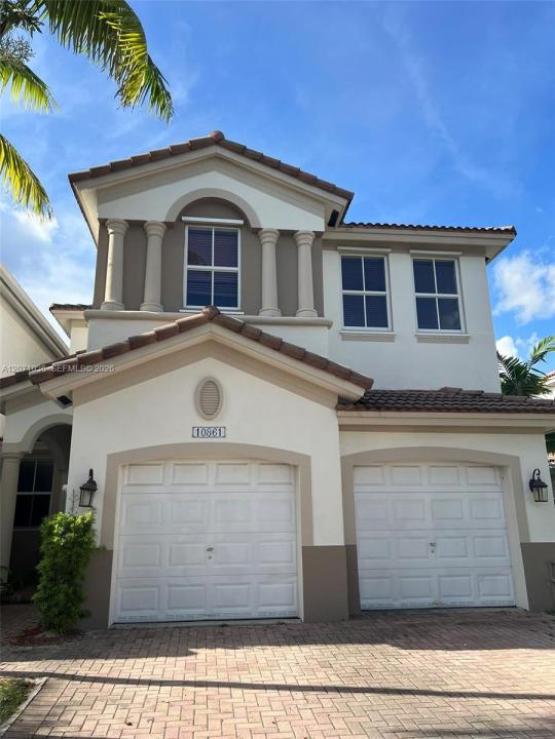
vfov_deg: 67.3
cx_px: 278
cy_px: 370
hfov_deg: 53.1
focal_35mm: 26
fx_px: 556
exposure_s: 1/2632
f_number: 1.5
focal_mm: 5.7
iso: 50
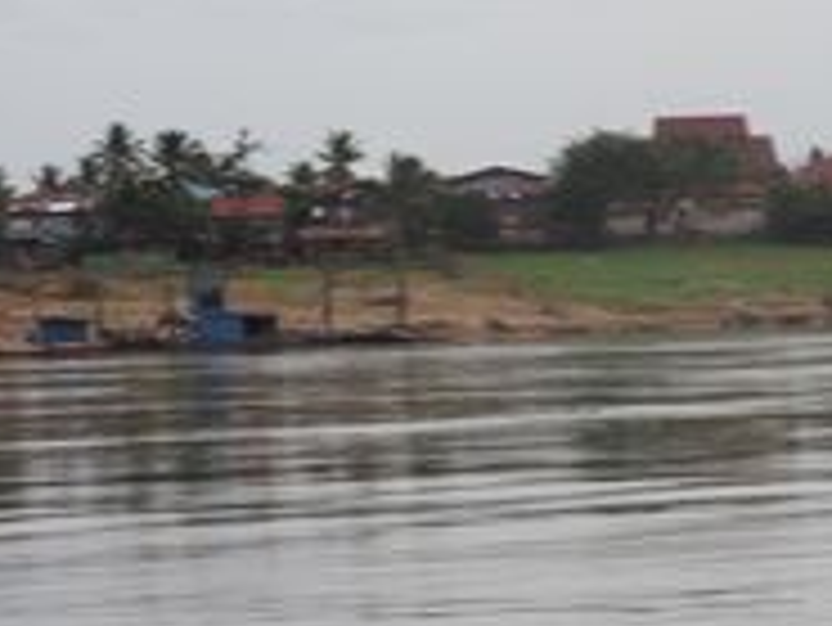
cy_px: 394
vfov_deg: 6.9
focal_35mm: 216
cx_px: 616
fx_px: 5195
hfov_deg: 9.1
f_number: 6.3
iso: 200
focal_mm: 40
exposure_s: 1/400
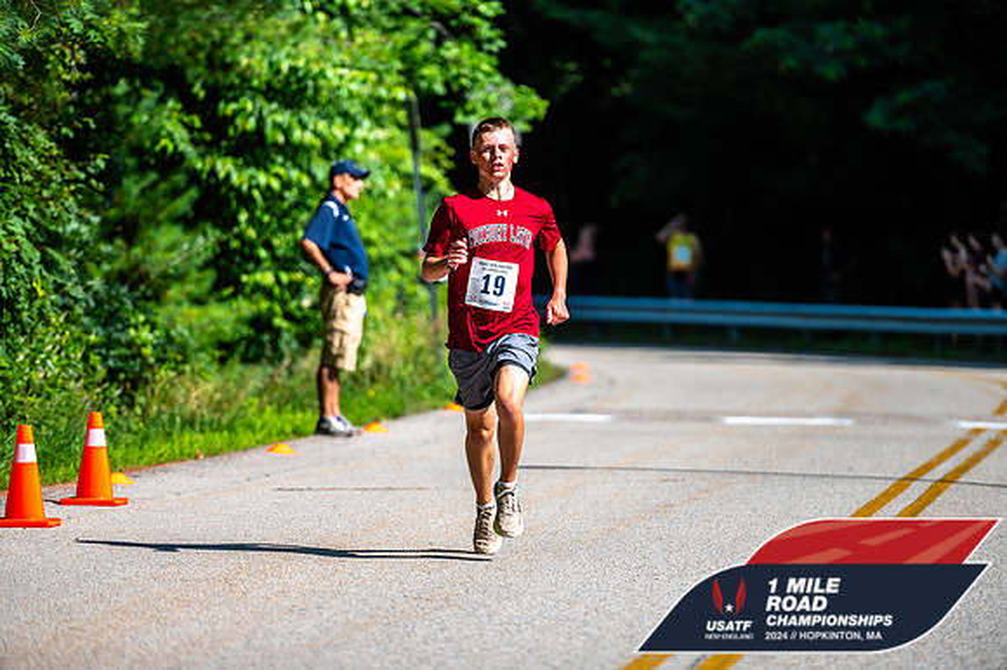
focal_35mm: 200
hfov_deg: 10.3
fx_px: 5591
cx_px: 504
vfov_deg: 6.9
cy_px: 335
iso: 125
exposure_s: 1/2000
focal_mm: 200
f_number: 2.8
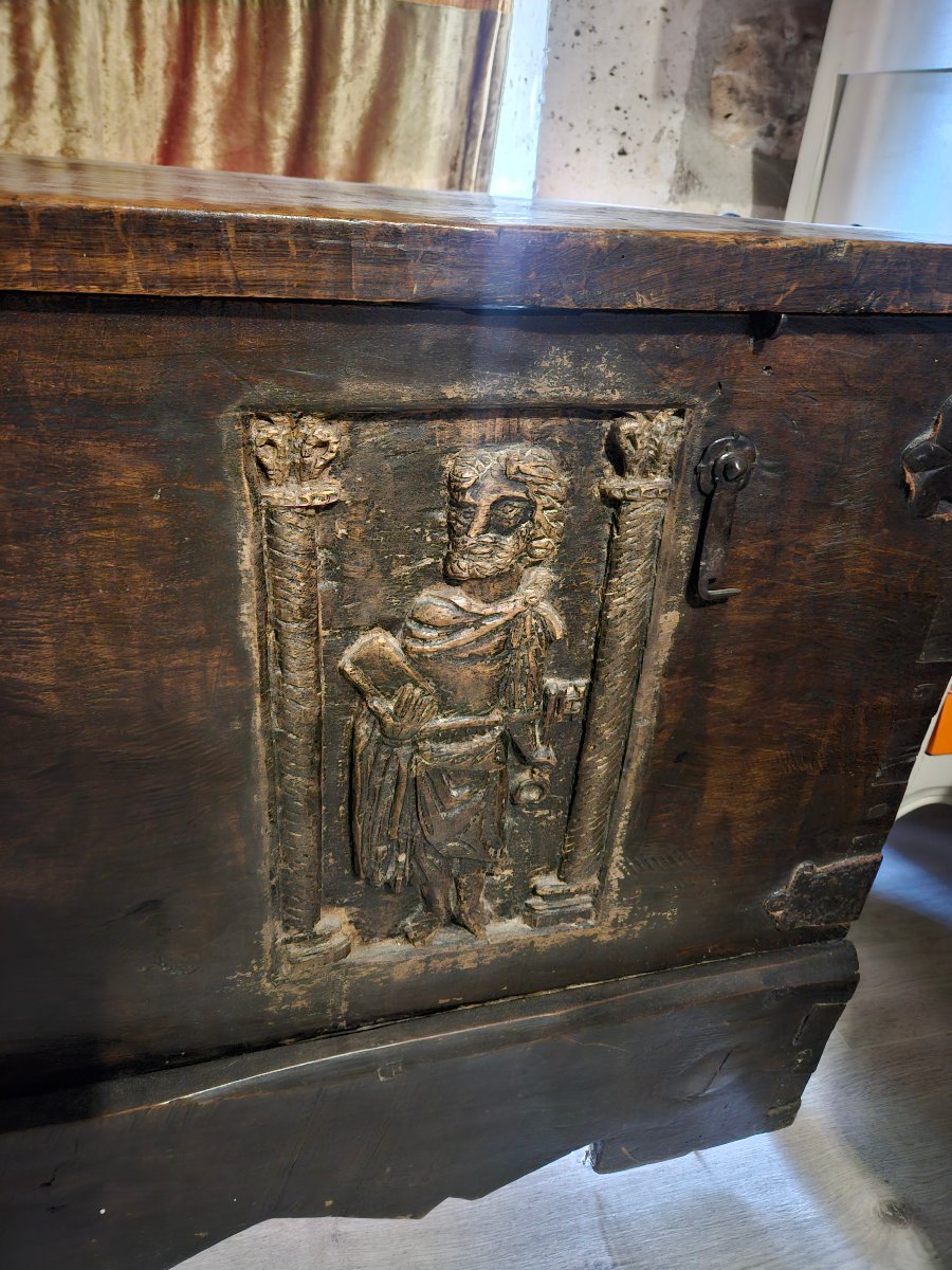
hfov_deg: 58.9
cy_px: 635
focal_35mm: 23
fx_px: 843
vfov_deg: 73.9
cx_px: 476
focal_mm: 5.4
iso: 1600
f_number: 1.8
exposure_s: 1/12.5
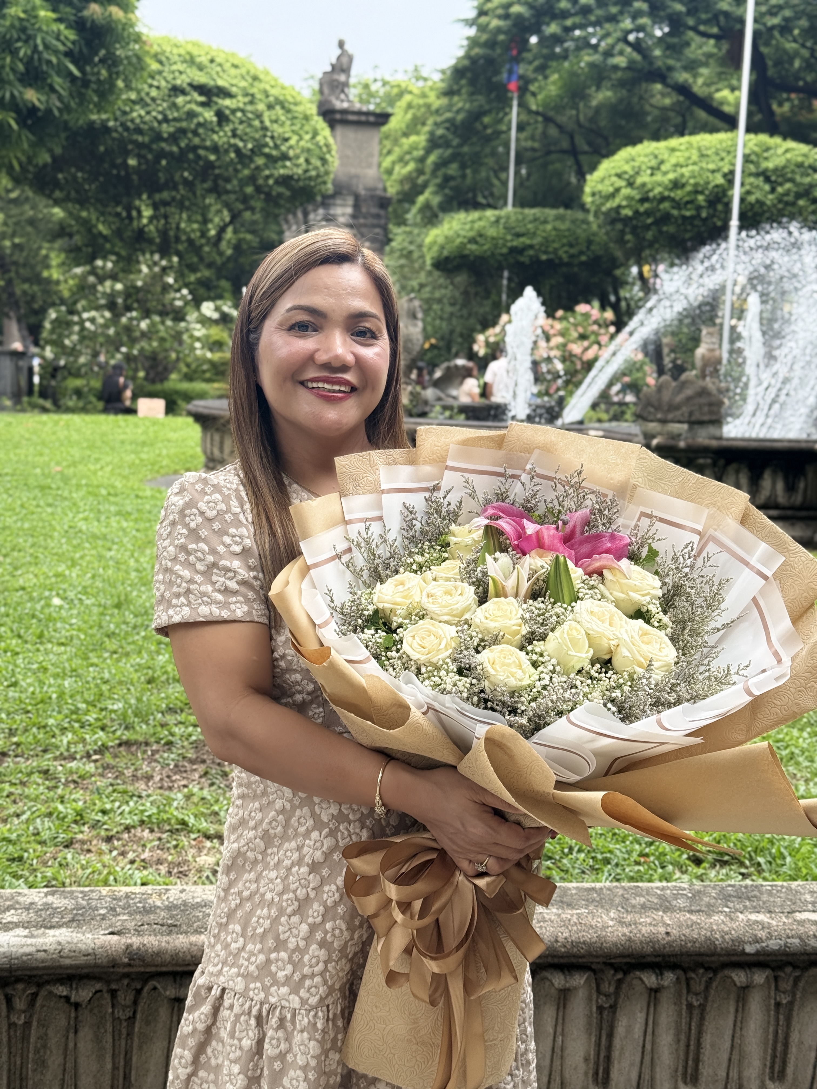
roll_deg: -2.2
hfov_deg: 30.3
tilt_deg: -6.2
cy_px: 544
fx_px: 1511
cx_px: 408
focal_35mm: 48
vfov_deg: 39.7
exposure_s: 1/346
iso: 80
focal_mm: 6.76
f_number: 1.78
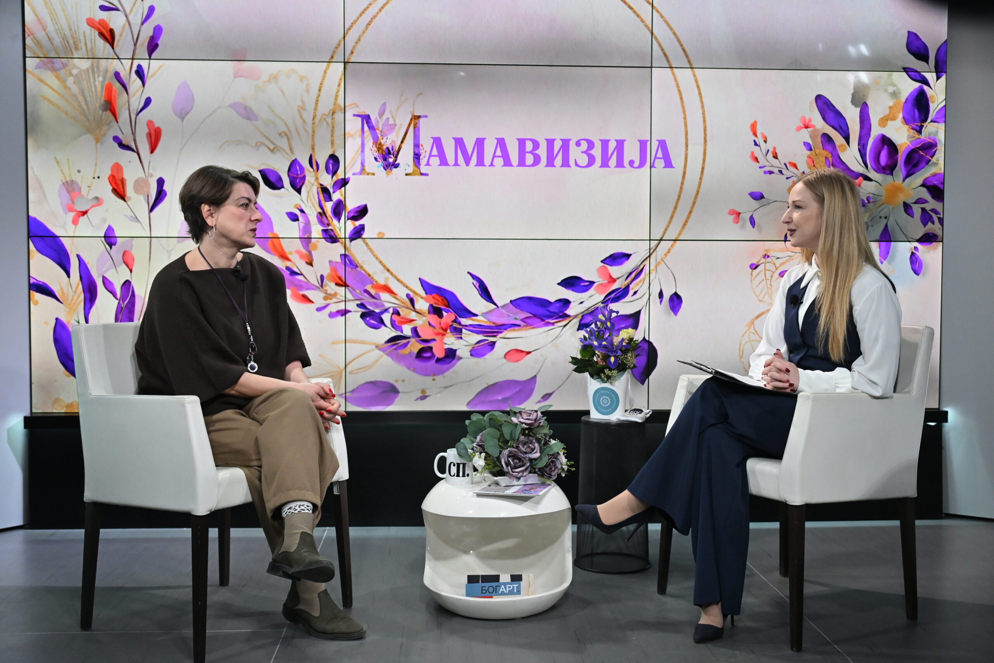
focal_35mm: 39
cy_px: 332
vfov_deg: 34.2
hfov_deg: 49.6
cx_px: 497
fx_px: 1077
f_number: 4
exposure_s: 1/800
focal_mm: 39
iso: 3200
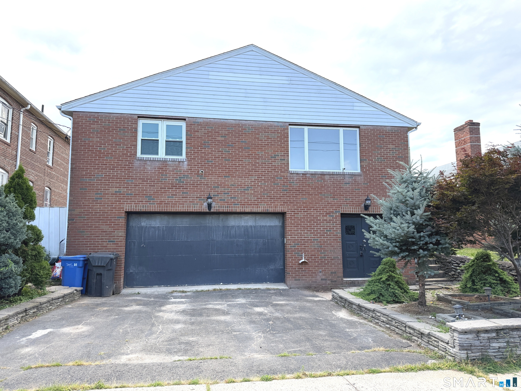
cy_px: 196
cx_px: 260
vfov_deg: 56.8
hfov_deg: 71.6
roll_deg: +0.8
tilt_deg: +6.6
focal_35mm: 24
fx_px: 361
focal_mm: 6.76
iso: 100
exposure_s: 1/1618
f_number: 1.78
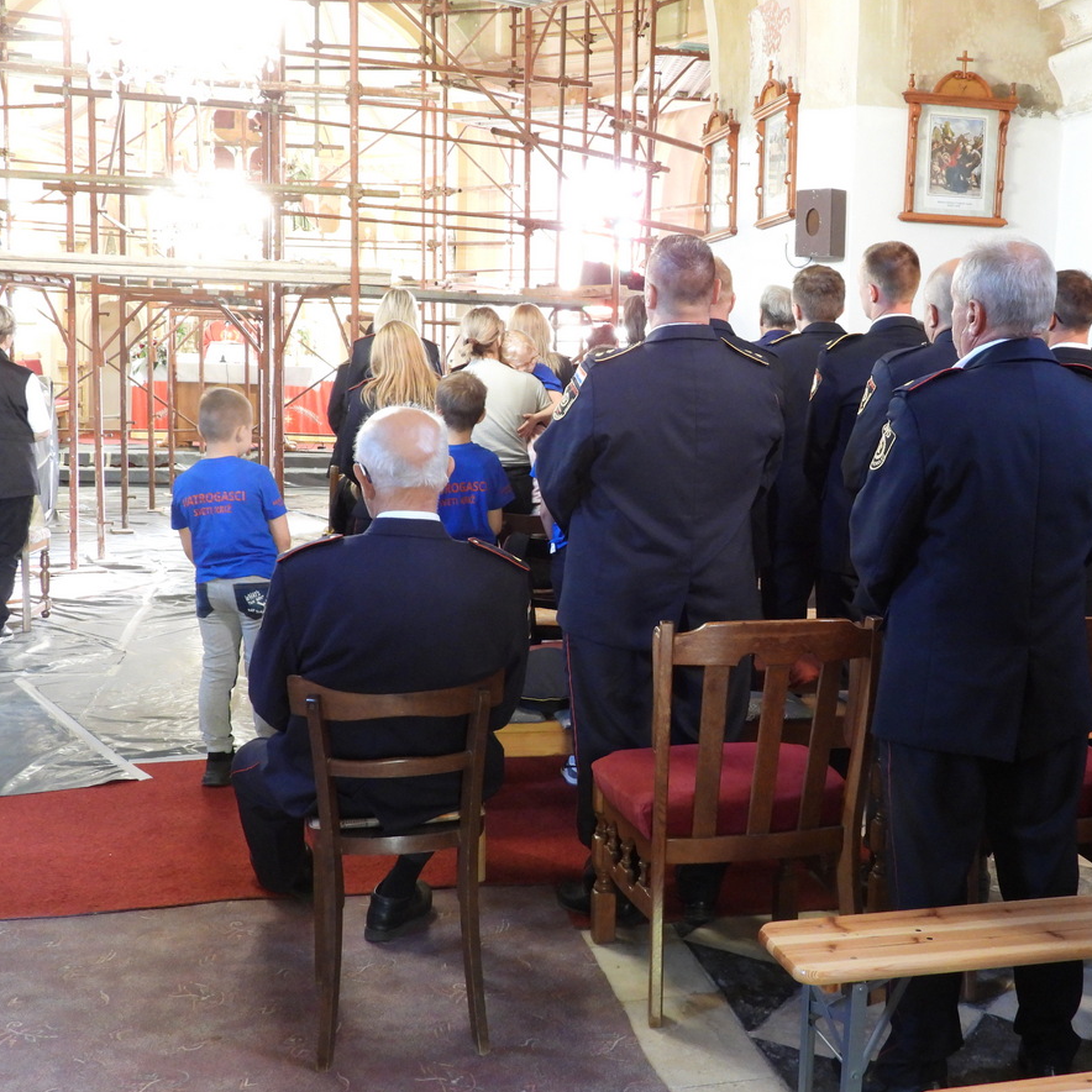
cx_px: 720
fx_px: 1499
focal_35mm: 42
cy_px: 548
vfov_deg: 40.0
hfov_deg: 39.6
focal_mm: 6.3
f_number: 3.2
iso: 640
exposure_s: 1/8
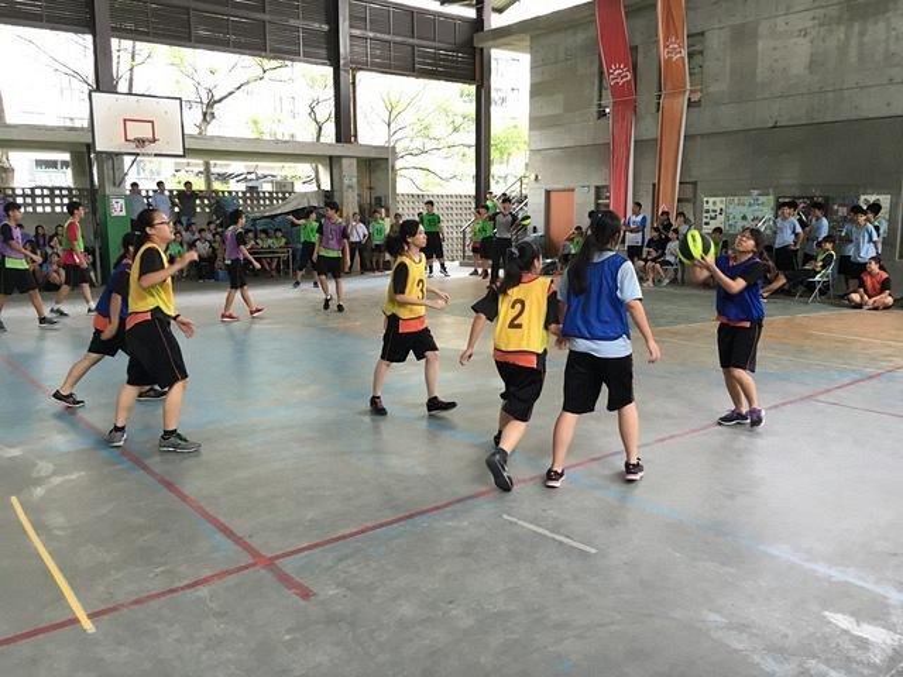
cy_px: 338
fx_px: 756
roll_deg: +0.4
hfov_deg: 61.7
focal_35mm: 29
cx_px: 452
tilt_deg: -9.6
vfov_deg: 48.2
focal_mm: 4.15
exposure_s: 1/30
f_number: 2.2
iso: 32
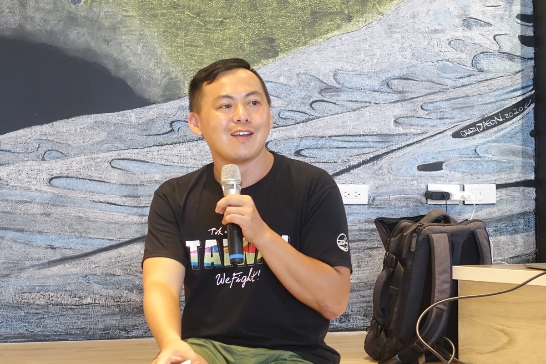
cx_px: 273
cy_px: 182
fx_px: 1062
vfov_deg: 19.5
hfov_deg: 28.8
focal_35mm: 70
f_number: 2.8
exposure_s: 1/80
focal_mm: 25.7
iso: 1000
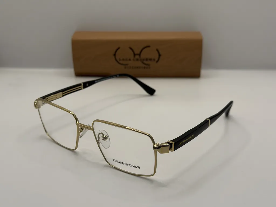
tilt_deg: -21.1
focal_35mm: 48
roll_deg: +1.0
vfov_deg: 30.3
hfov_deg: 39.7
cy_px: 104
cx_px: 138
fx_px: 383
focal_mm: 6.76
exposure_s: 1/549
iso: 64
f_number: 1.78
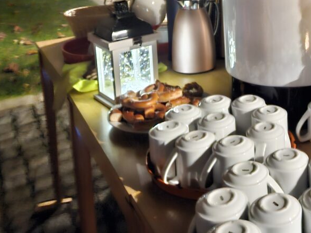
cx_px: 305
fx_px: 422
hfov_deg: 36.7
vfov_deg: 28.9
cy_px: -2
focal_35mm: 47
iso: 2000
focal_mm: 5.4
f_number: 1.8
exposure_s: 1/8
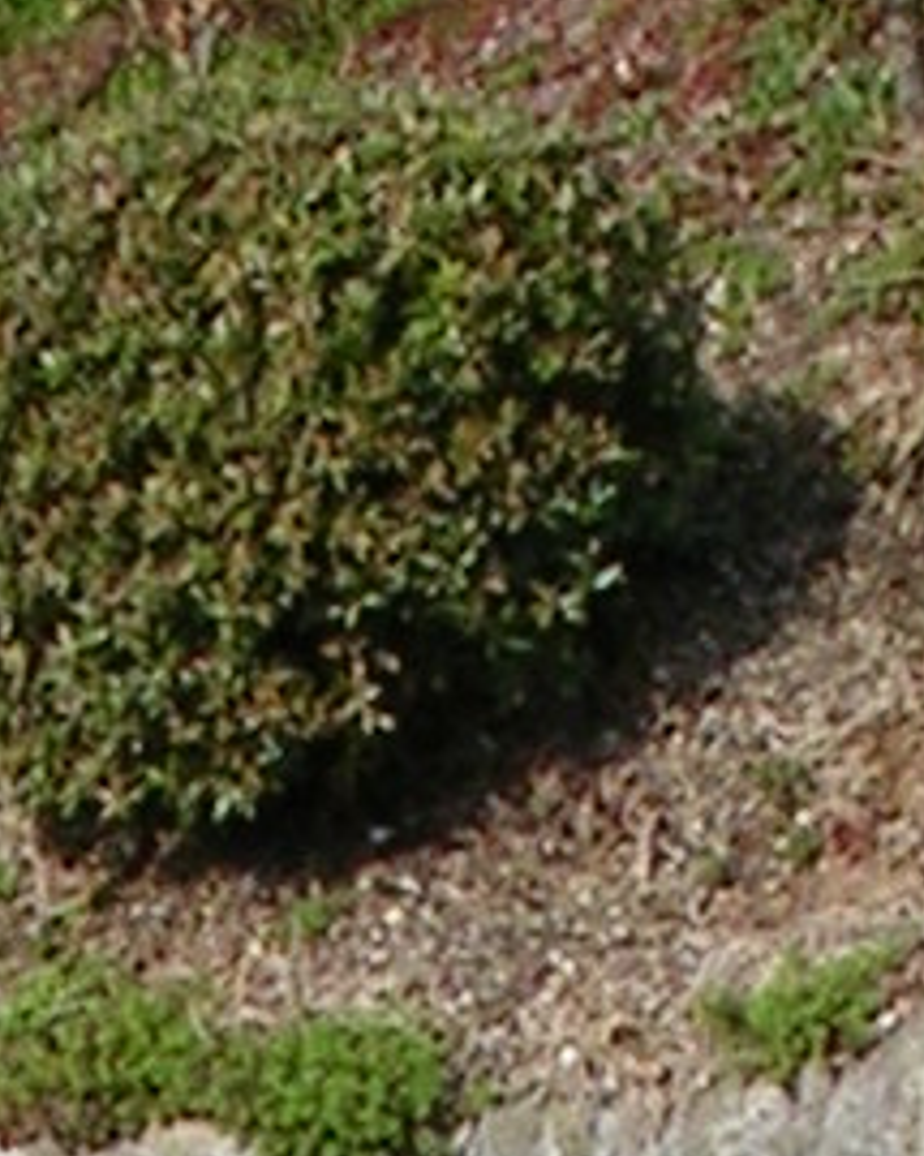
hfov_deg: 5.1
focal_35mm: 305
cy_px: 3391
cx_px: 567
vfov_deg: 5.9
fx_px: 10432
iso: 50
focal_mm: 6.2
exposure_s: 1/343
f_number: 5.8
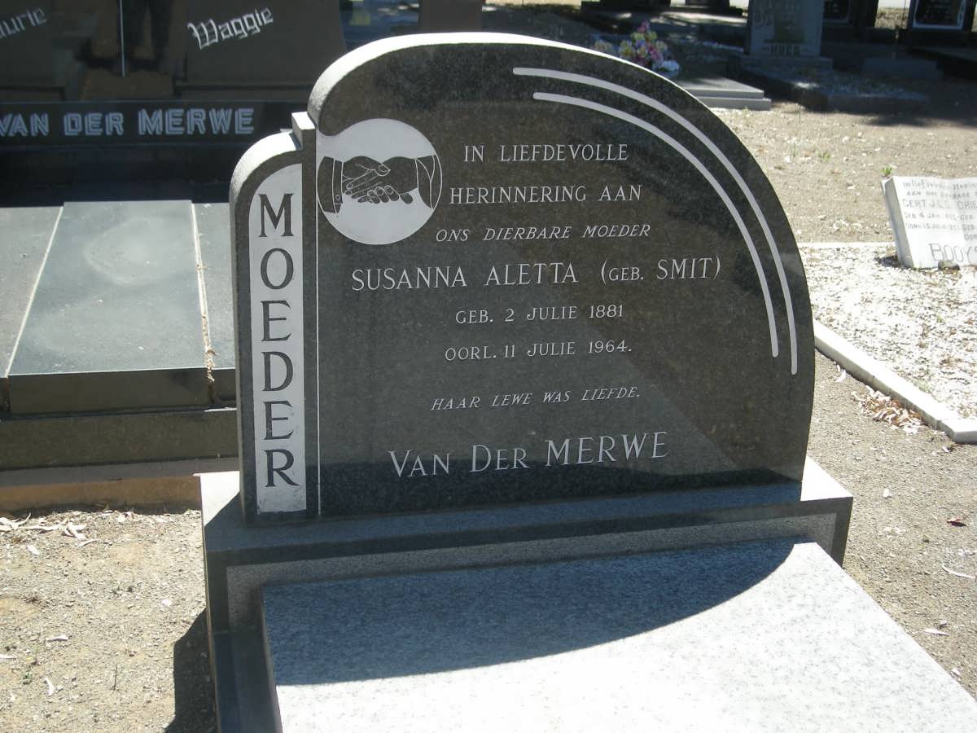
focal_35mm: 44
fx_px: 1242
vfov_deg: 32.9
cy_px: 366
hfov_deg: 42.9
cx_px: 488
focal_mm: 7.1
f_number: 3.1
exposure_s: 1/316
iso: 50
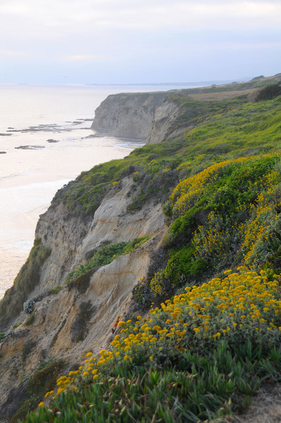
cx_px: 140
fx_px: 775
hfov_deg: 20.6
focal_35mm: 66
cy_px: 212
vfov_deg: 30.5
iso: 200
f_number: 5.6
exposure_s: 1/100
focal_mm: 44
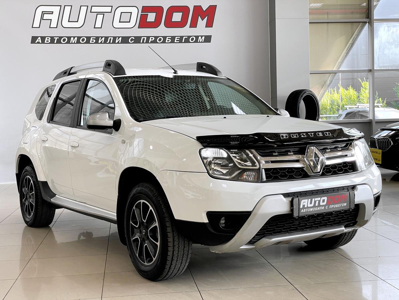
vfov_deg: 28.0
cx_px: 200
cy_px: 150
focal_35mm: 52
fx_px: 599
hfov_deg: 36.8
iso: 64
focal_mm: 6
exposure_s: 1/99
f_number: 2
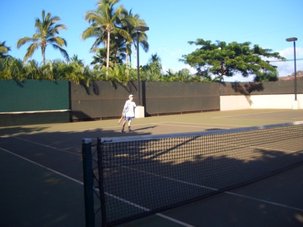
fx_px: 307
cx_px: 152
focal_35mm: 35
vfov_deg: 40.7
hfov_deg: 52.6
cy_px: 114
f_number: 2.6
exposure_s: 1/640
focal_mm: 5.8
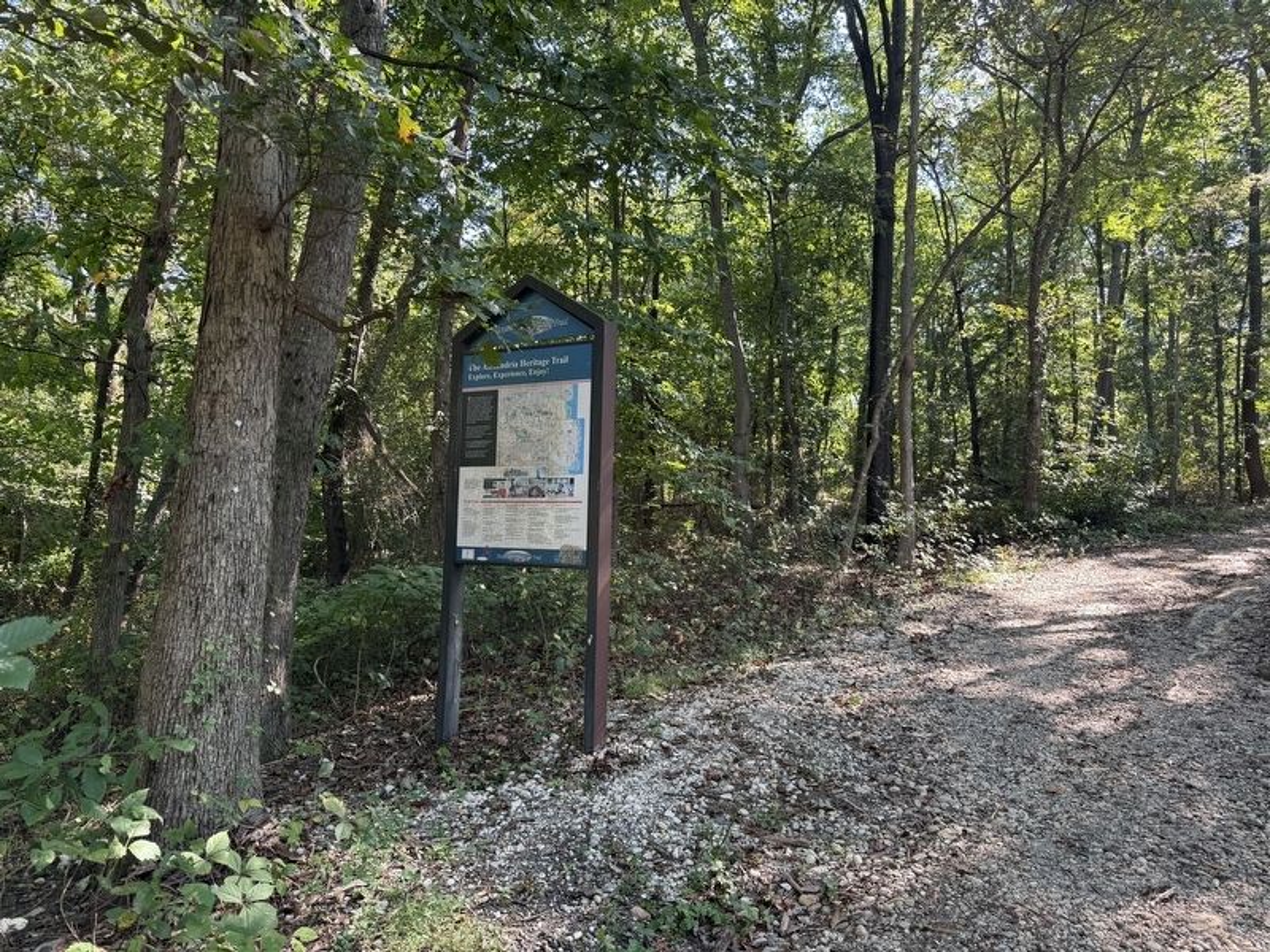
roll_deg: -1.1
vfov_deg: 56.8
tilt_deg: +1.6
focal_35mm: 24
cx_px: 635
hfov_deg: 71.6
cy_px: 476
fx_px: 881
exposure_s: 1/121
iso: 80
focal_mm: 6.76
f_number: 1.78
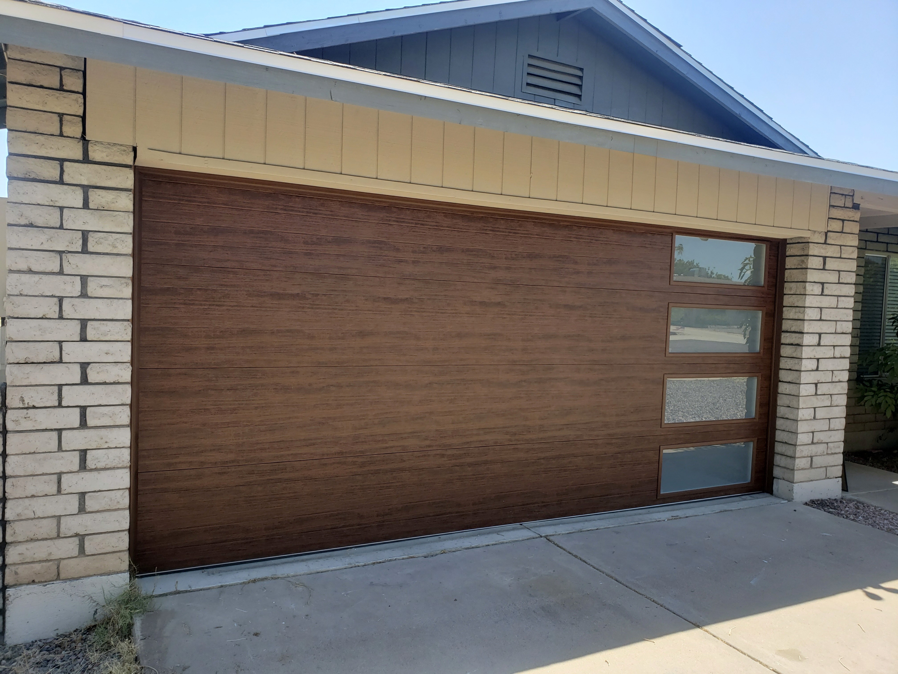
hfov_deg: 67.3
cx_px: 449
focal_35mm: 26
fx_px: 674
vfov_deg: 53.1
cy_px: 337
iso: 50
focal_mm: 4.3
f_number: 2.4
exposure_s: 1/399
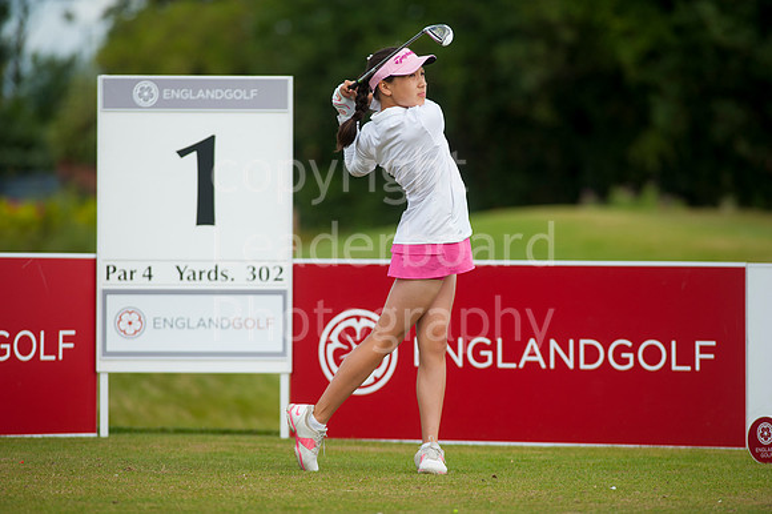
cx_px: 386
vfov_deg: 4.6
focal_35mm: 300
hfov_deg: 6.9
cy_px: 257
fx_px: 6429
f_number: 5
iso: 320
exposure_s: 1/3200
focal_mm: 300
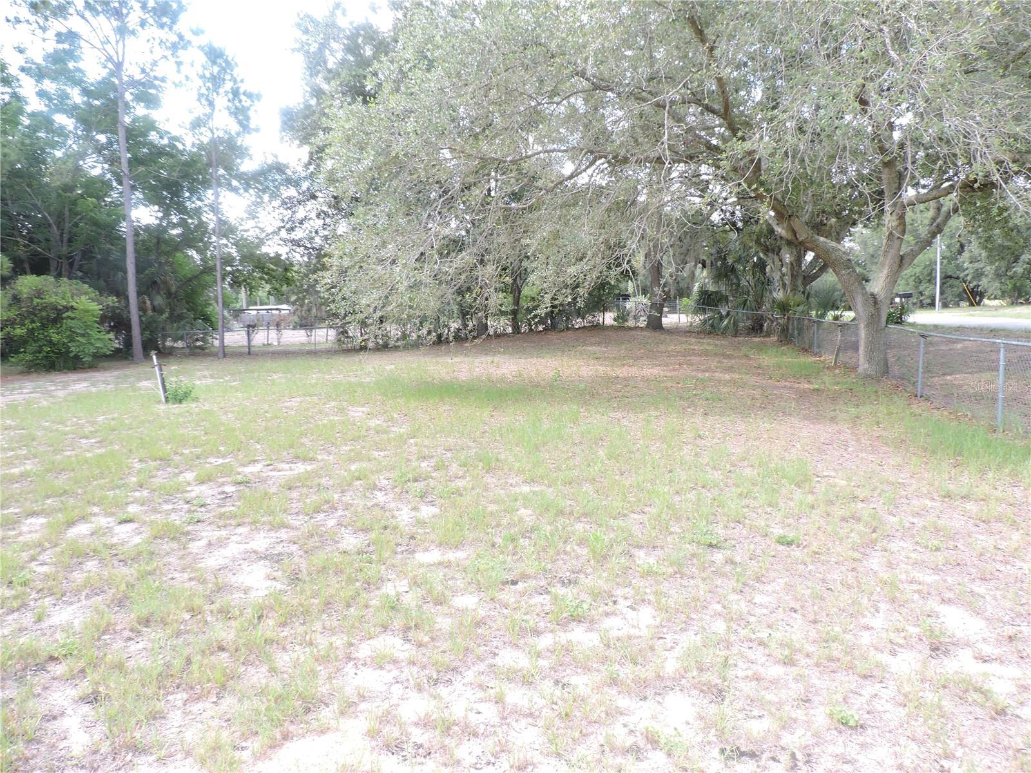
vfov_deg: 56.8
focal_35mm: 24
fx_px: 715
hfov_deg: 71.6
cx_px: 516
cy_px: 386
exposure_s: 1/200
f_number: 3
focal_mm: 4.3
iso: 200
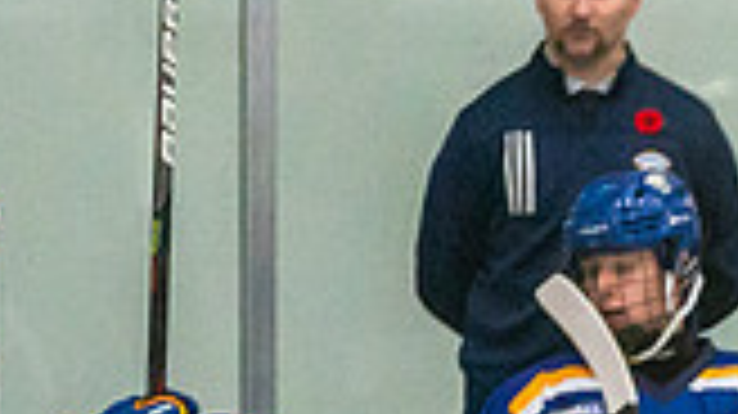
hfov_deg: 2.5
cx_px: -189
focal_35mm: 871
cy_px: 861
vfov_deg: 1.4
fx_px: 17033
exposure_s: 1/1250
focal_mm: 117
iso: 3200
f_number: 2.8
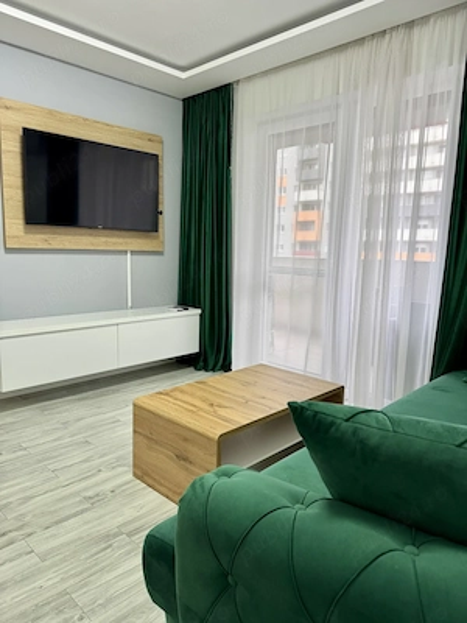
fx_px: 432
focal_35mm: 24
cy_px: 312
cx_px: 234
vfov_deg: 71.6
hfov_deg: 56.8
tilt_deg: -7.5
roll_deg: -2.1
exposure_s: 1/100
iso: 125
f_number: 1.78
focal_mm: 6.76
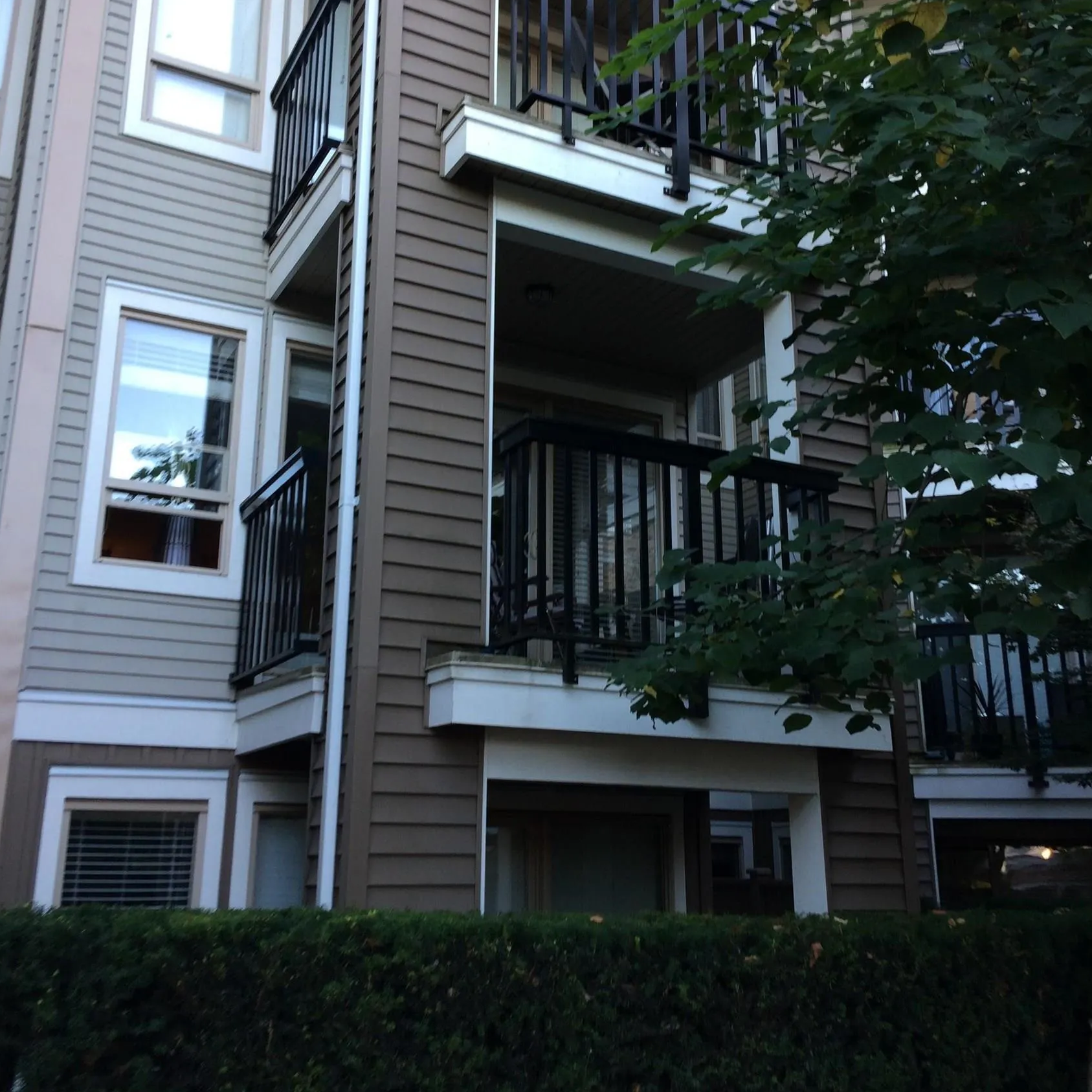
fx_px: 1249
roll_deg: +0.9
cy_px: 492
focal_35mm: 35
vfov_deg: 47.2
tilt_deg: +16.0
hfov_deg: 47.2
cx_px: 548
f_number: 2.2
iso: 40
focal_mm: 4.15
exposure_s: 1/60
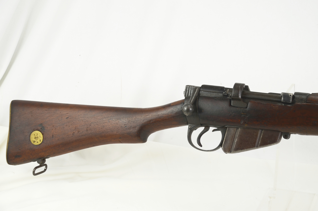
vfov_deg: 18.8
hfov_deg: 28.1
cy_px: 106
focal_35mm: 72
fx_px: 635
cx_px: 159
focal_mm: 48
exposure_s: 1/50
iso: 100
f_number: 4.8
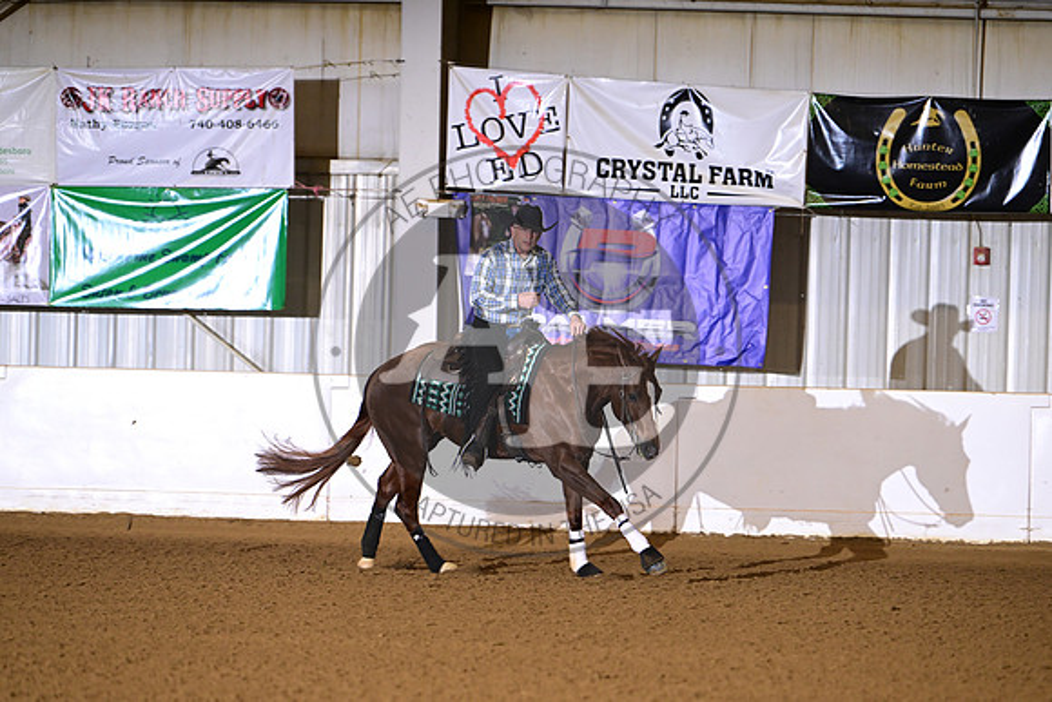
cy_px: 351
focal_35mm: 200
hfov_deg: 10.3
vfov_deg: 6.9
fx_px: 5846
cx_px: 526
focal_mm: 200
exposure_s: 1/200
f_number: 4
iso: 2000
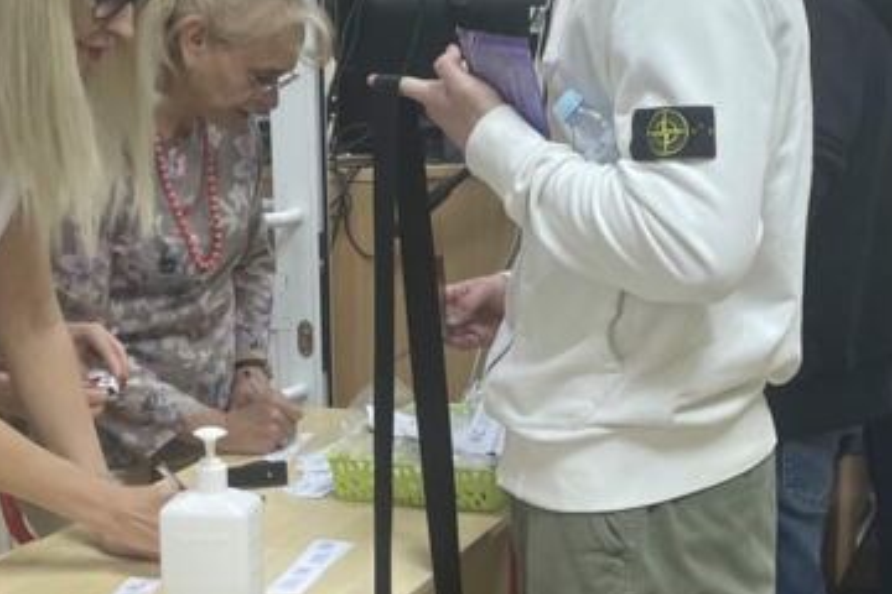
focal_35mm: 77
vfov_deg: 17.7
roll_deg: +0.6
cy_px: 413
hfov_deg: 26.3
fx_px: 1908
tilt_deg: -12.4
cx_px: 486
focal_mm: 4.2
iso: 100
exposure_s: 1/100
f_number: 1.6
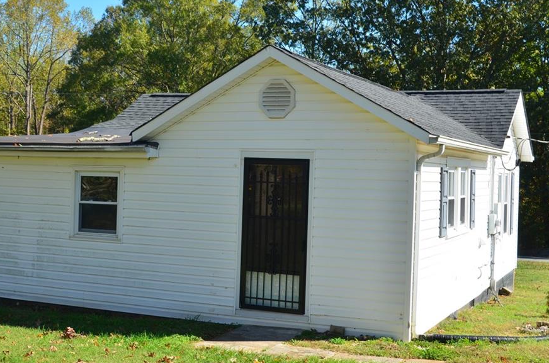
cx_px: 234
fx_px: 830
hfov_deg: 36.5
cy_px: 166
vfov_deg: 24.7
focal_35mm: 55
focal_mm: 31
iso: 220
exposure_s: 1/250
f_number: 10
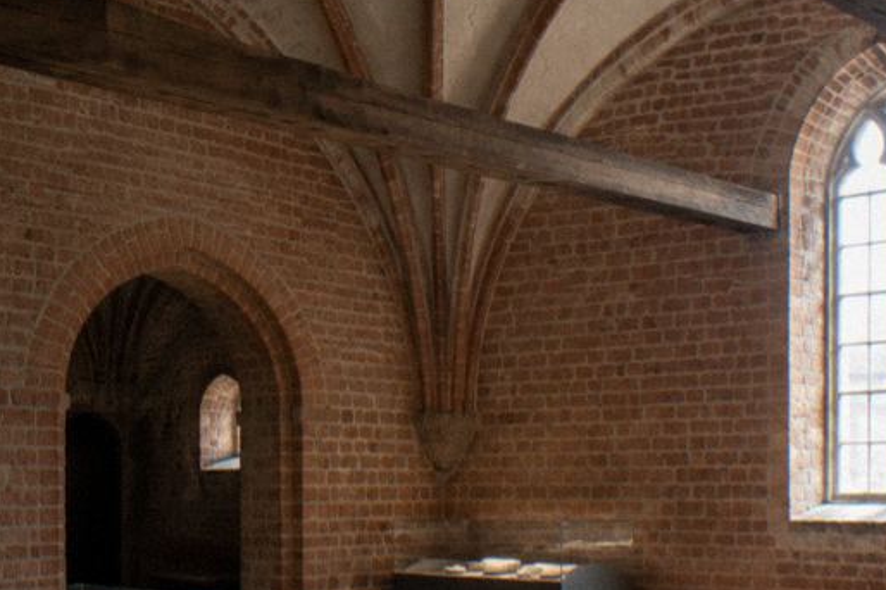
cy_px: 495
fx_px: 1771
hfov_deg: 28.0
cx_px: 553
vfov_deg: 18.7
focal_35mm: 72
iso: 640
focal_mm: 37
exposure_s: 1/1250
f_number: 4.5
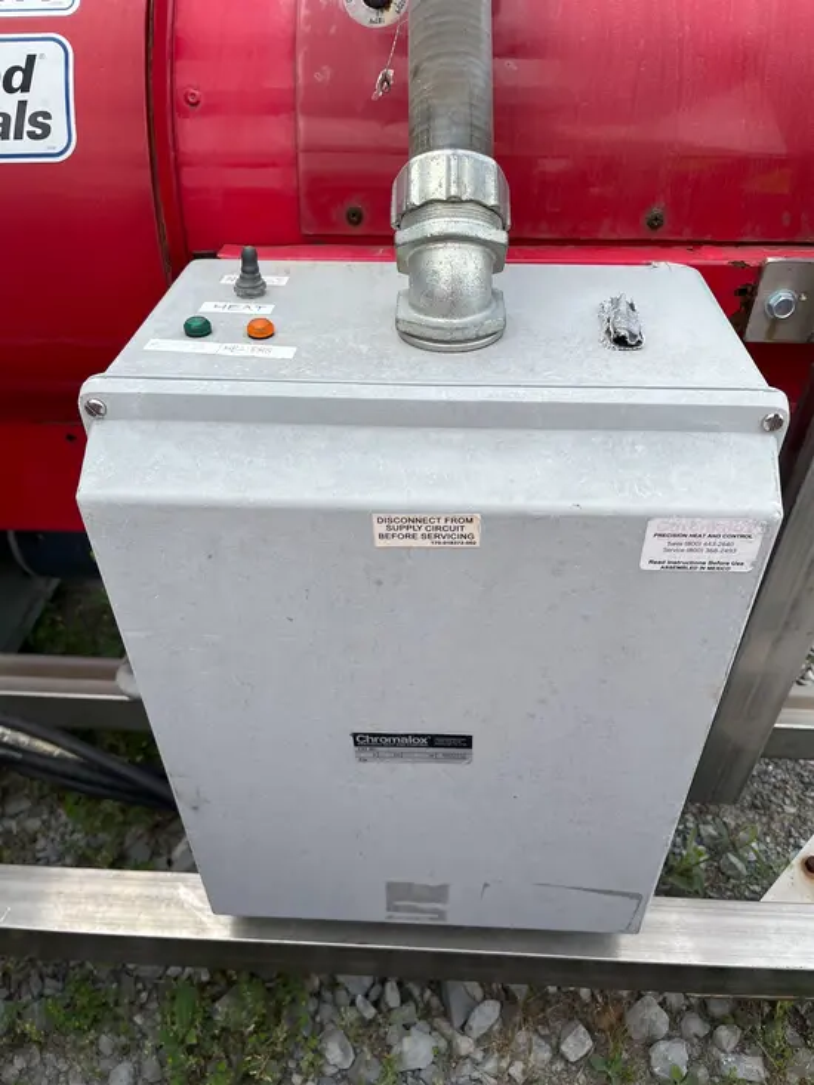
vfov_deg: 67.3
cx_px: 407
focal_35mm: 26
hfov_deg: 53.1
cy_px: 542
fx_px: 815
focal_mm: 5.1
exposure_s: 1/1238
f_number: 1.6
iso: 50
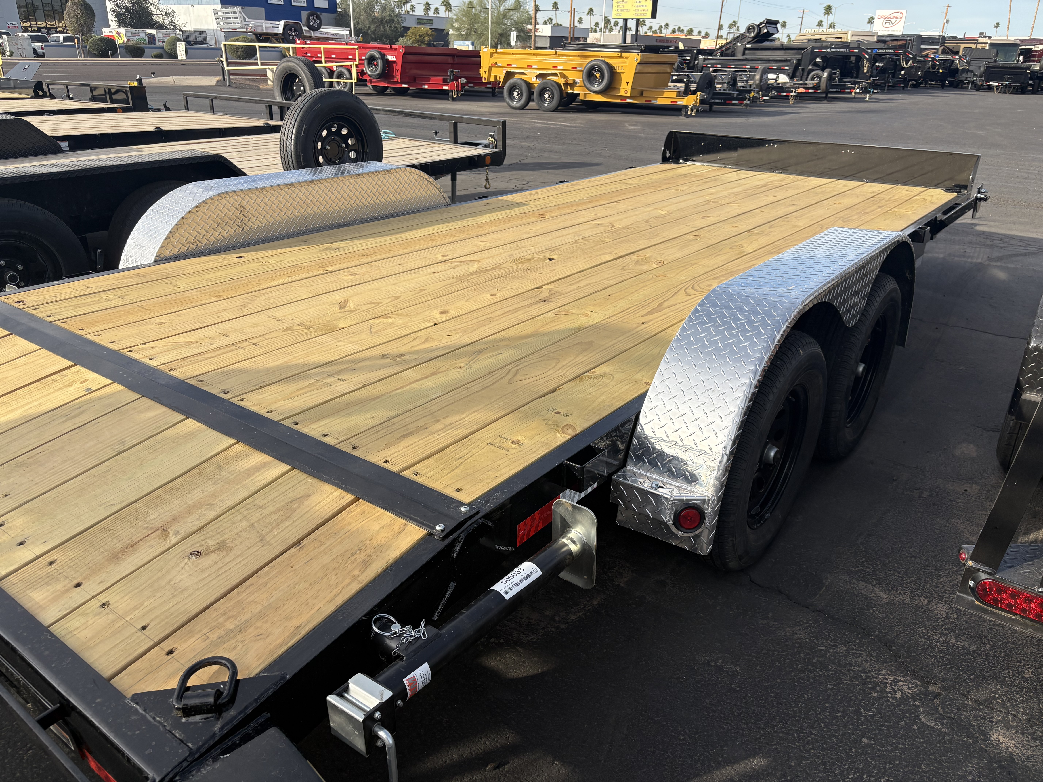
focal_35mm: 26
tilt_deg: -22.5
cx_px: 522
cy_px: 391
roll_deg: -1.3
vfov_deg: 53.1
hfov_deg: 67.3
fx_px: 783
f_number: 1.6
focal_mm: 5.96
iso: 50
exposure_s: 1/1799
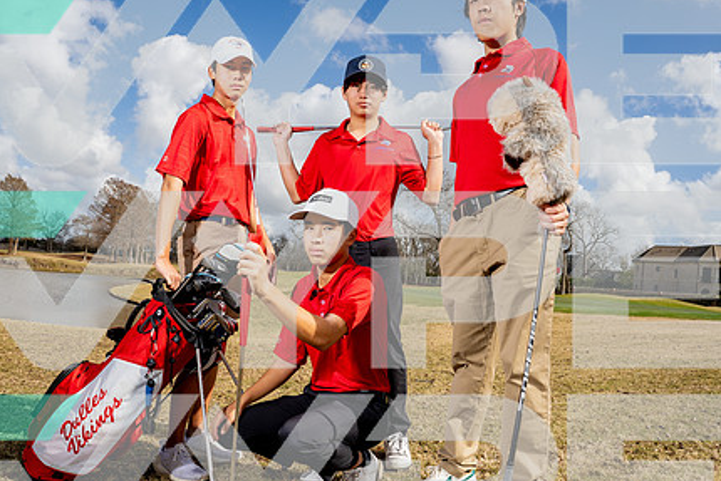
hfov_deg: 67.3
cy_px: 281
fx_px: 541
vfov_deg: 47.8
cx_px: 339
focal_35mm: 27
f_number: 8
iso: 100
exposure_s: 1/250
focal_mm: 20
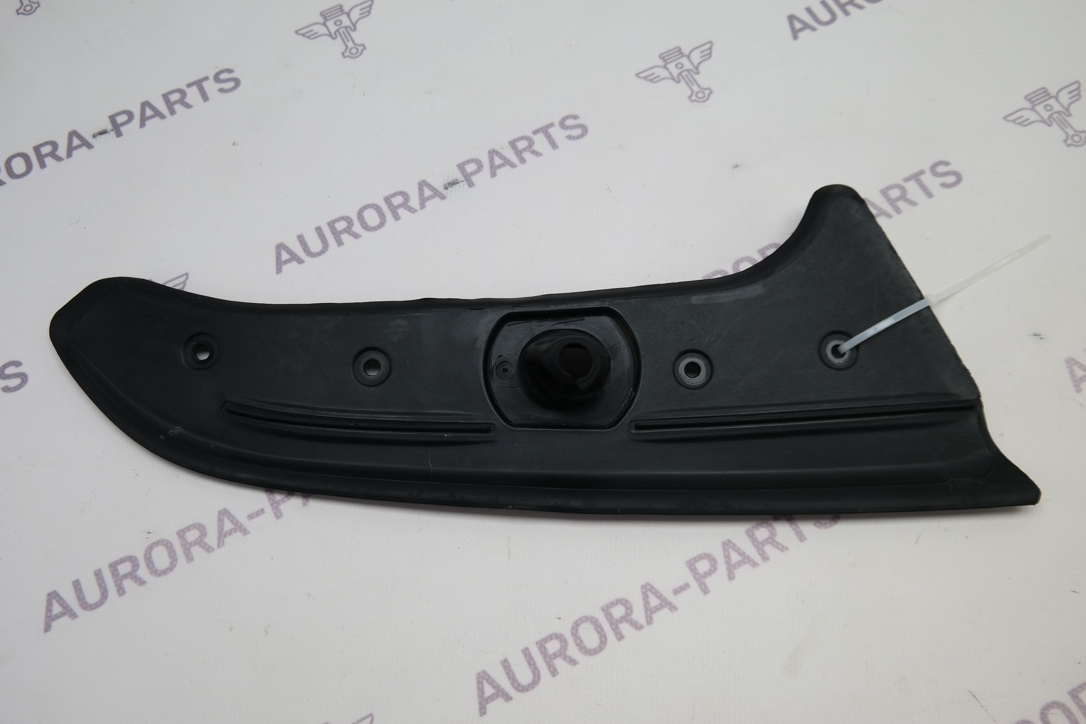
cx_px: 543
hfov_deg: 63.7
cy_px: 362
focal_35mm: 29
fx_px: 875
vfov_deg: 45.0
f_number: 3.5
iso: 100
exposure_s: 1/80
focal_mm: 19
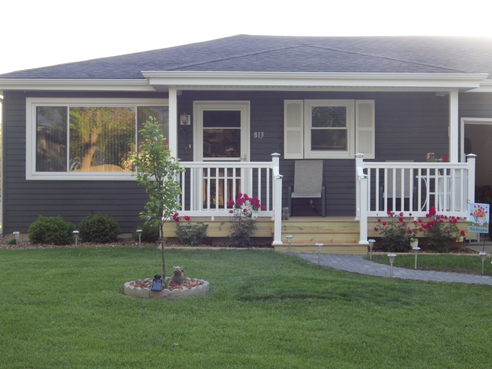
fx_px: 1009
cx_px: 246
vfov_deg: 20.7
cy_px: 184
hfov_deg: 27.4
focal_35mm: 71
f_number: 4.2
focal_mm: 12.8
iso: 160
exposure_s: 1/60
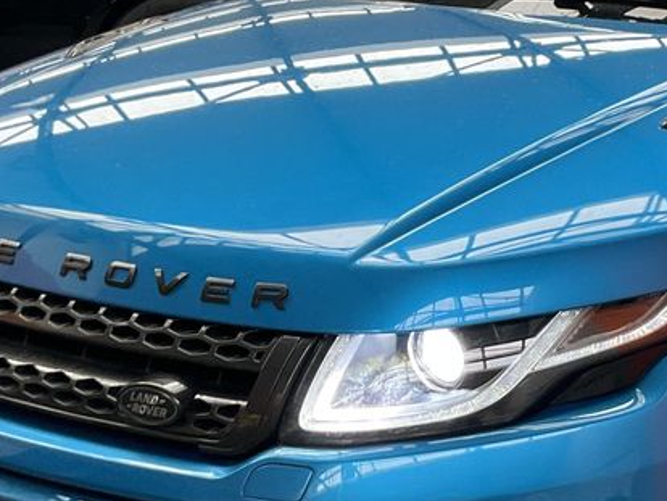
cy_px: 301
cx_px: 606
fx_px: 1619
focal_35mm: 84
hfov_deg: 22.7
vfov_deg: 17.6
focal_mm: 3
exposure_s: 1/63
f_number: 1.8
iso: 64
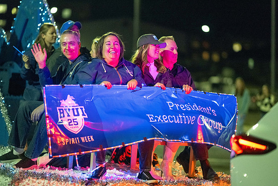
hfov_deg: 18.8
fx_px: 842
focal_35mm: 109
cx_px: 139
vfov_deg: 12.6
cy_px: 93
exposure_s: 1/500
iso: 10000
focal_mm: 105
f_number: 1.4
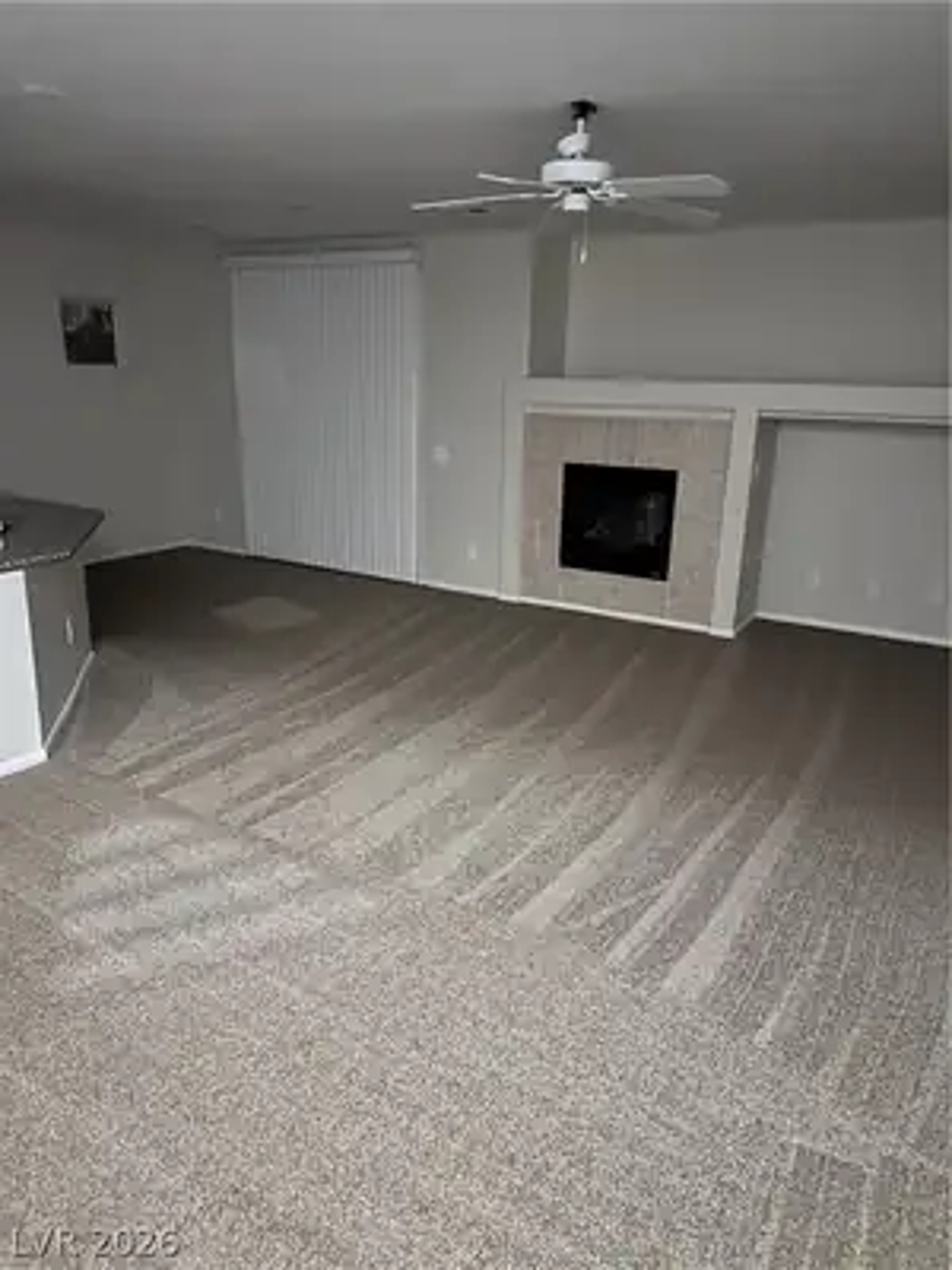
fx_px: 880
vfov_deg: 71.6
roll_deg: -2.5
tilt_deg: -19.3
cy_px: 635
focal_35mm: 24
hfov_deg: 56.8
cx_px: 476
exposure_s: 1/20
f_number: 1.78
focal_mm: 6.86
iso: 1600
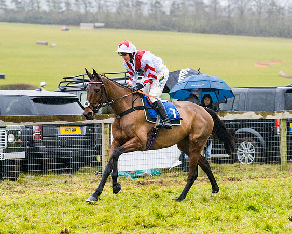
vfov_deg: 8.3
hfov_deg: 10.4
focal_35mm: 186
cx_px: 142
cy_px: 123
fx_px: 1606
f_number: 4
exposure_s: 1/1000
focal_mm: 135
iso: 1600
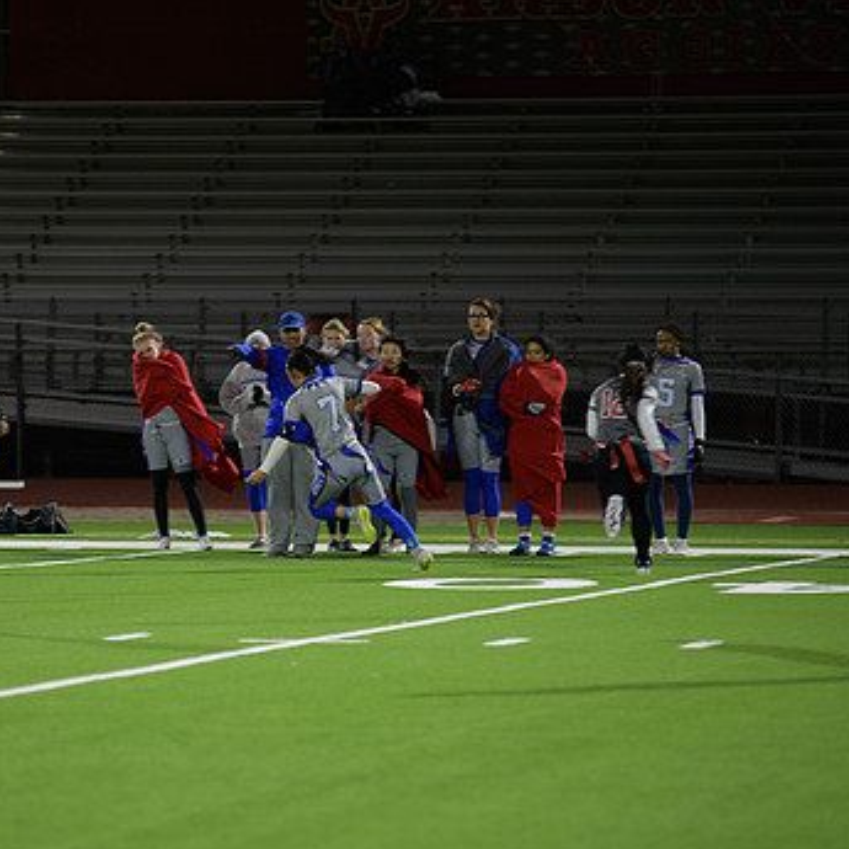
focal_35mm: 236
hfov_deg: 7.4
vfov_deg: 7.4
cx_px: 271
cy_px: 474
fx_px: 6549
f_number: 2.8
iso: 900
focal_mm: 165
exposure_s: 1/200
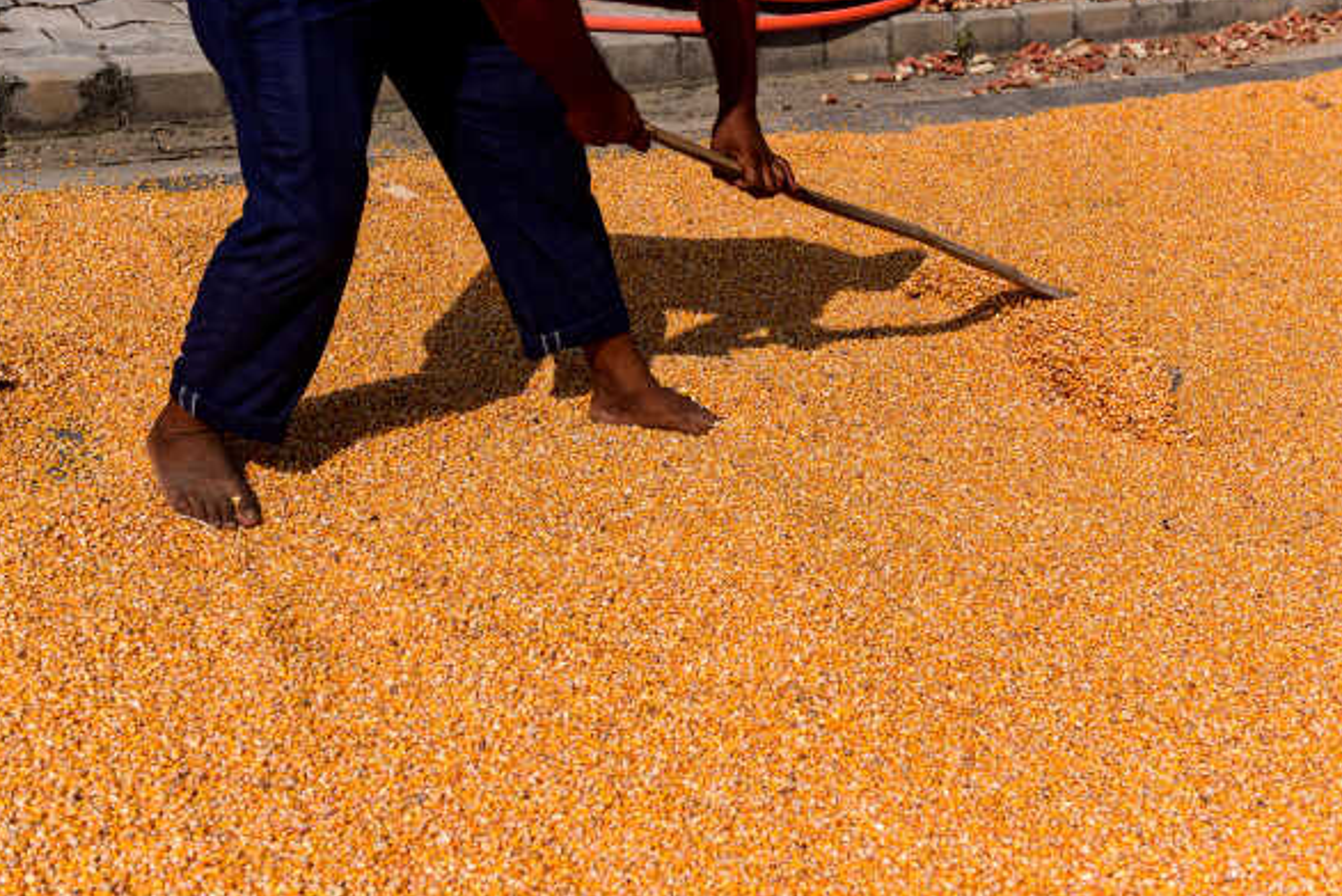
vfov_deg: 29.9
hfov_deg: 43.6
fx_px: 1678
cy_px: 442
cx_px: 672
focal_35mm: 45
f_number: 7.1
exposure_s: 1/2500
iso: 250
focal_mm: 44
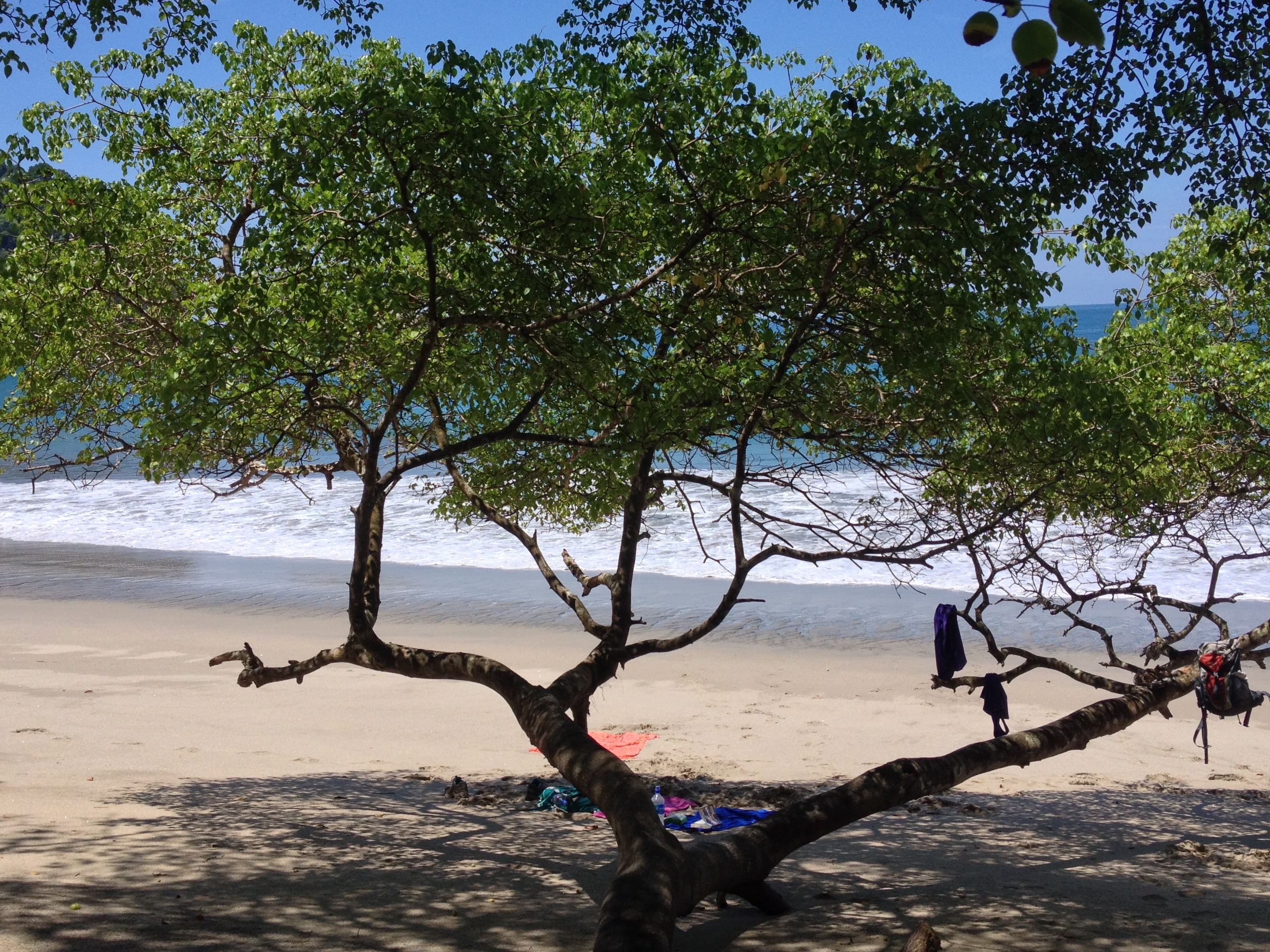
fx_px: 1541
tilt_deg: -6.3
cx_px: 659
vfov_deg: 34.3
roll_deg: +2.6
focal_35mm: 42
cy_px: 406
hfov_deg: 44.8
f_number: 2.4
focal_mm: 4.28
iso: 50
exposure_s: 1/1534
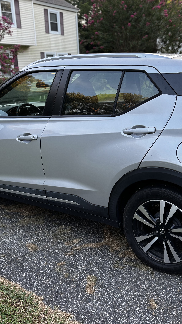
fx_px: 326
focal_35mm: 38
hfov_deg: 31.1
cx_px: 104
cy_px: 162
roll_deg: +1.9
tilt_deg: -14.6
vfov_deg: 52.8
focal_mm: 5.96
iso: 40
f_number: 1.6
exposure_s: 1/121
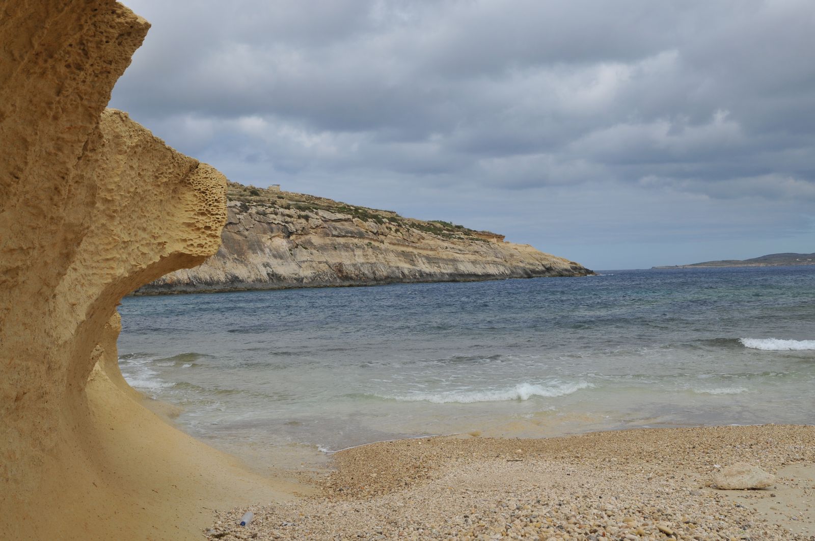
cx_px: 408
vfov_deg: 28.0
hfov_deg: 41.2
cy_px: 270
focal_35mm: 48
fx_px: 1085
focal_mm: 32
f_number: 11
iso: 200
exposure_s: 1/500
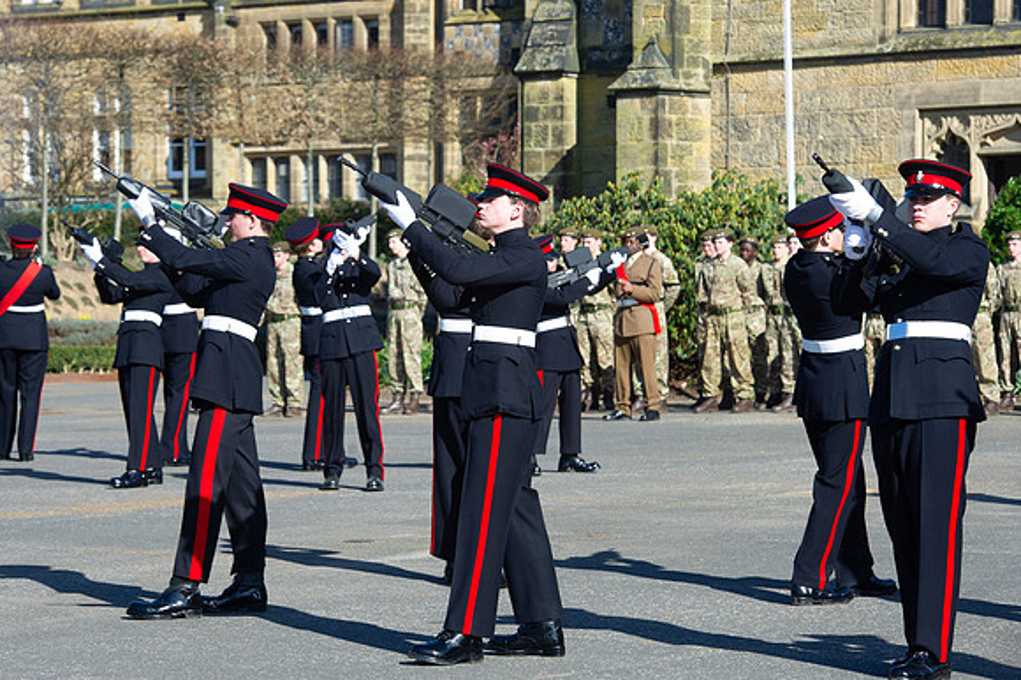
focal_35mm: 141
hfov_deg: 14.6
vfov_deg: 9.7
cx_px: 443
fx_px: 3996
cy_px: 301
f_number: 8
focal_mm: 122
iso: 320
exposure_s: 1/400
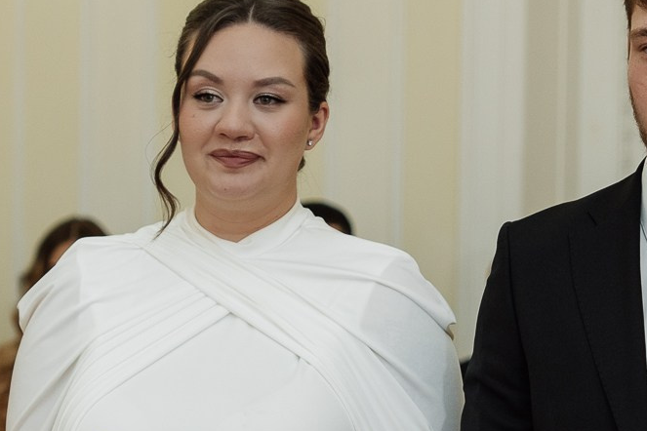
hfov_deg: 9.6
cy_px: 390
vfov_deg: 6.4
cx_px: 418
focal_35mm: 215
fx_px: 3864
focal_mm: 70
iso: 500
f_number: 3.5
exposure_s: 1/160
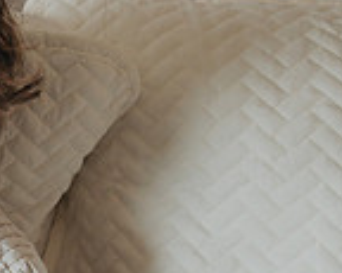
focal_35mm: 142
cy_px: 282
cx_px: -330
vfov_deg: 10.8
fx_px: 1436
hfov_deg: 12.1
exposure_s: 1/250
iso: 2000
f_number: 3.5
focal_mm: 32
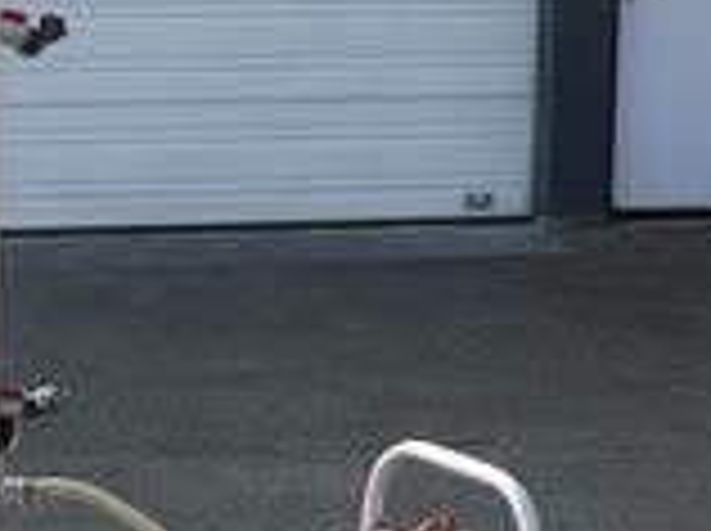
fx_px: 2830
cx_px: 238
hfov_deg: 14.3
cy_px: 468
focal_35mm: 138
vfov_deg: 10.7
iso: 100
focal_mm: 17
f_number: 6.3
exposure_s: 1/250
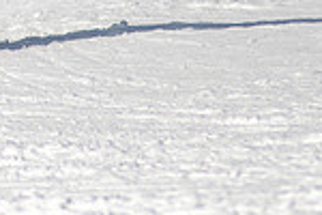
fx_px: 21197
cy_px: -234
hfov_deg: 0.9
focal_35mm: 2370
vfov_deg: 0.6
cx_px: -86
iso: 100
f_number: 2.8
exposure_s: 1/6400
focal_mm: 300
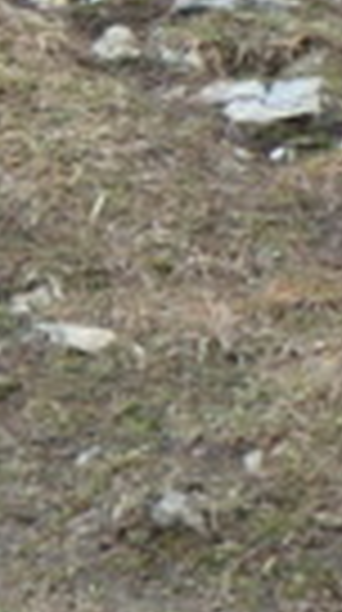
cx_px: -855
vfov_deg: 5.9
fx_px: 5817
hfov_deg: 3.3
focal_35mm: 359
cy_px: -554
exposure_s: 1/400
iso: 200
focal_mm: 11.3
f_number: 3.6
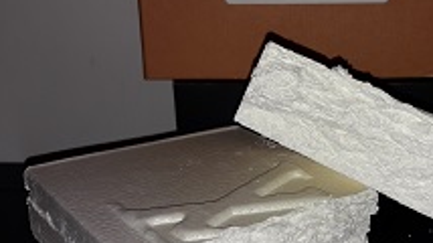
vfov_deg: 21.0
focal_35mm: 57
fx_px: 654
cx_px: 299
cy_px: 146
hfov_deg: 36.1
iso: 40
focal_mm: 3.7
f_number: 1.9
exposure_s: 1/158
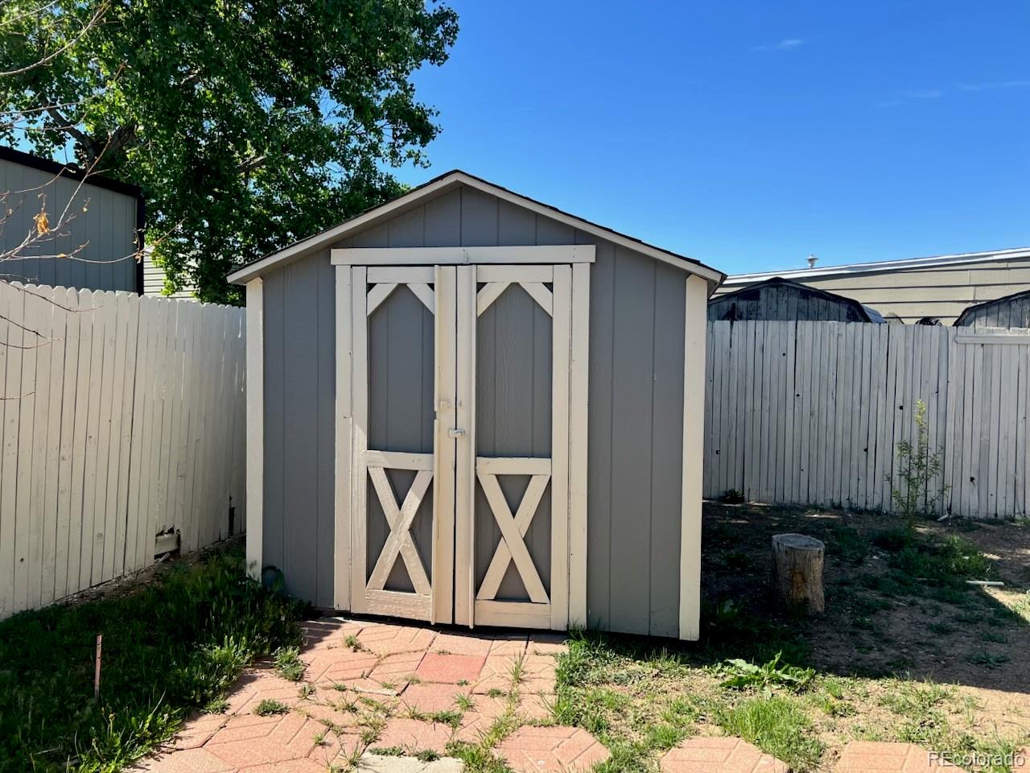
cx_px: 515
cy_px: 386
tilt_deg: -1.6
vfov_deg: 53.1
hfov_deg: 67.3
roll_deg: -1.2
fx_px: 774
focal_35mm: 26
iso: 50
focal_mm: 5.7
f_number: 1.5
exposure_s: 1/2353
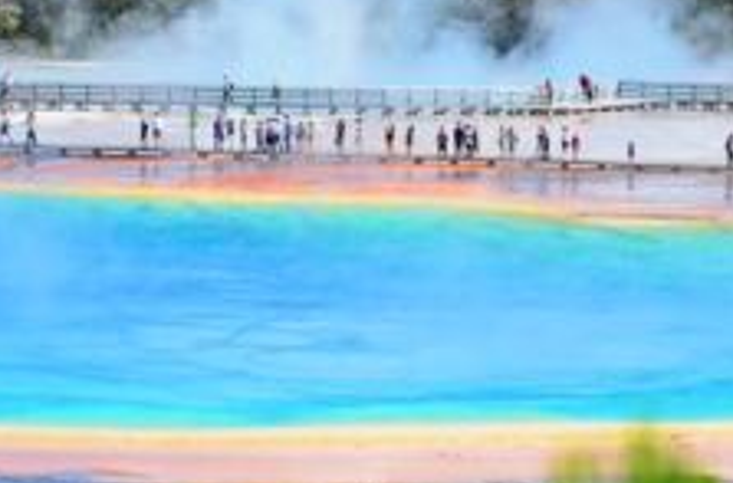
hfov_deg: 7.7
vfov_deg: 5.1
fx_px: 5417
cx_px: 276
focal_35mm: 267
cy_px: 281
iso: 100
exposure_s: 1/160
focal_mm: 62
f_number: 11
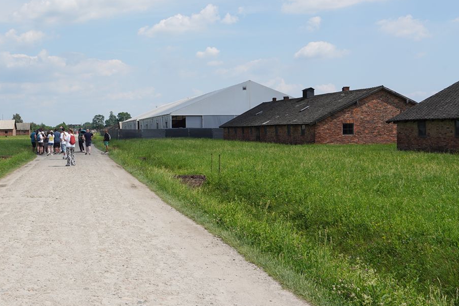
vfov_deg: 25.5
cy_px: 122
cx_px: 69
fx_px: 676
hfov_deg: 35.8
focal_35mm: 53
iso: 100
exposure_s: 1/100
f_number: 16
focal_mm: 24
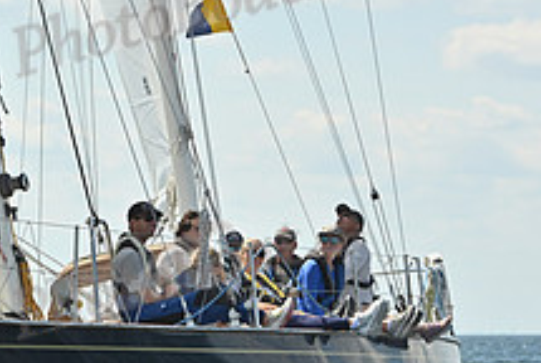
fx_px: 5478
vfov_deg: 3.8
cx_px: -116
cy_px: 178
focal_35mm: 364
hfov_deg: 5.6
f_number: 9
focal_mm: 135
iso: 250
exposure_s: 1/1250
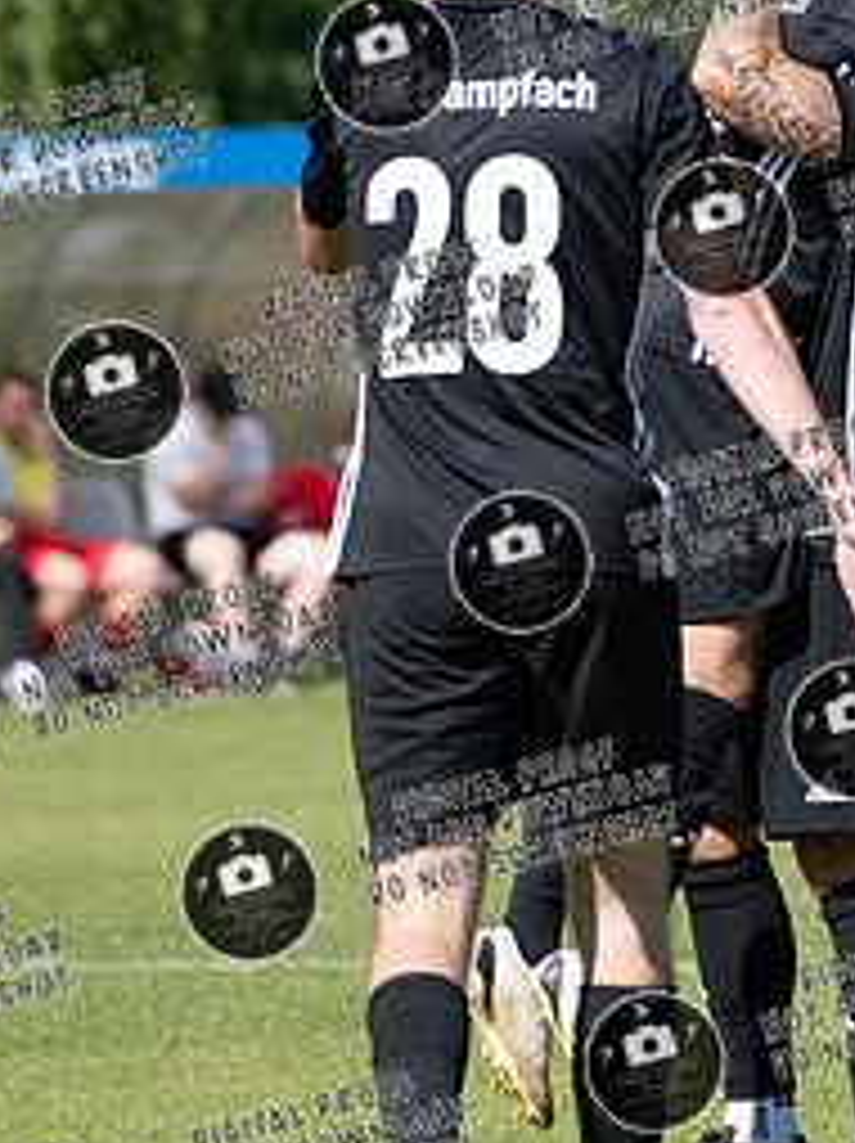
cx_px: 971
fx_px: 19496
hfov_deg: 2.5
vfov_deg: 3.4
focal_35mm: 591
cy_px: 348
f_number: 5.6
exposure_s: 1/1600
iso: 400
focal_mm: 240
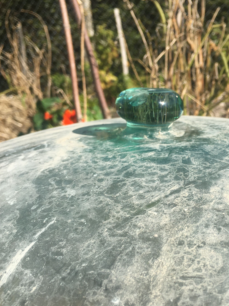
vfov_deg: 43.8
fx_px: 379
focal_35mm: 43
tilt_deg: -15.6
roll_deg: +3.5
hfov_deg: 33.3
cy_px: 169
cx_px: 155
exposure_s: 1/1425
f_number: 2.2
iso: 25
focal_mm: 4.15
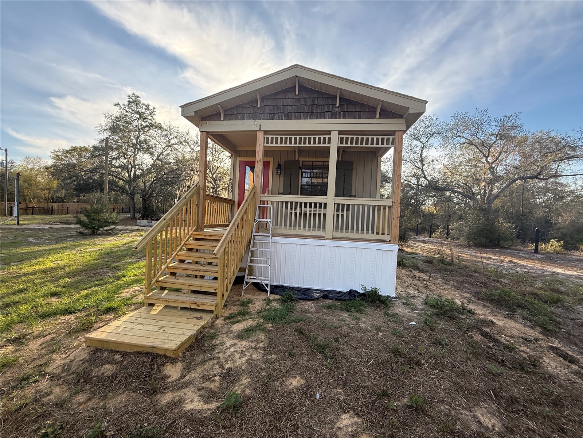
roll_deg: -2.7
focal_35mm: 14
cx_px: 292
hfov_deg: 102.1
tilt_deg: -0.4
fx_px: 236
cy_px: 219
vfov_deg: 85.7
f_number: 2.2
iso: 64
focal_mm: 2.22
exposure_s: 1/388
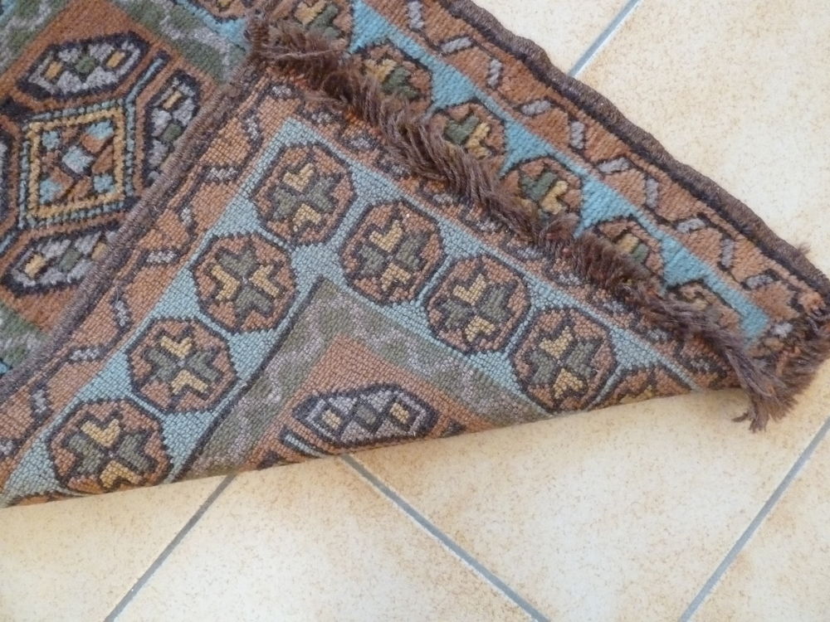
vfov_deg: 54.9
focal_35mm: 25
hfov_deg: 69.4
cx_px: 415
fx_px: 599
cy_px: 311
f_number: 3.3
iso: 800
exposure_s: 1/25
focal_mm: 4.1
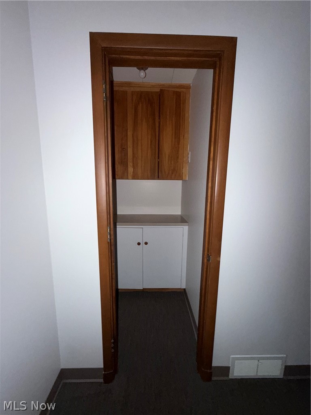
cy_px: 208
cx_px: 156
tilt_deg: -9.1
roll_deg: -1.1
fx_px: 168
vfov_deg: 102.1
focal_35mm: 14
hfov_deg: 85.7
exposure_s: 1/34
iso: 160
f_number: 2.2
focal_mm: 2.22
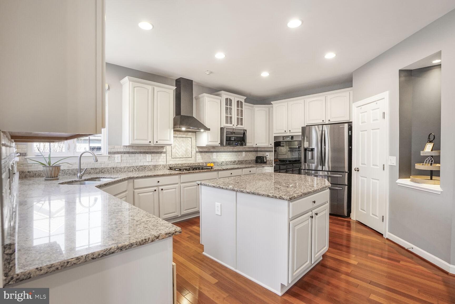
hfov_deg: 96.7
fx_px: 202
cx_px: 228
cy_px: 152
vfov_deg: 73.7
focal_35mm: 16
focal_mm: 16
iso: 1250
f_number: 8
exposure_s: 1/10
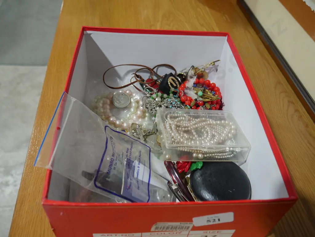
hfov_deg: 56.8
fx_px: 291
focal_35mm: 32
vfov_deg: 44.2
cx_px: 158
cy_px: 118
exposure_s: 1/60
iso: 250
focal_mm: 16
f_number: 3.6
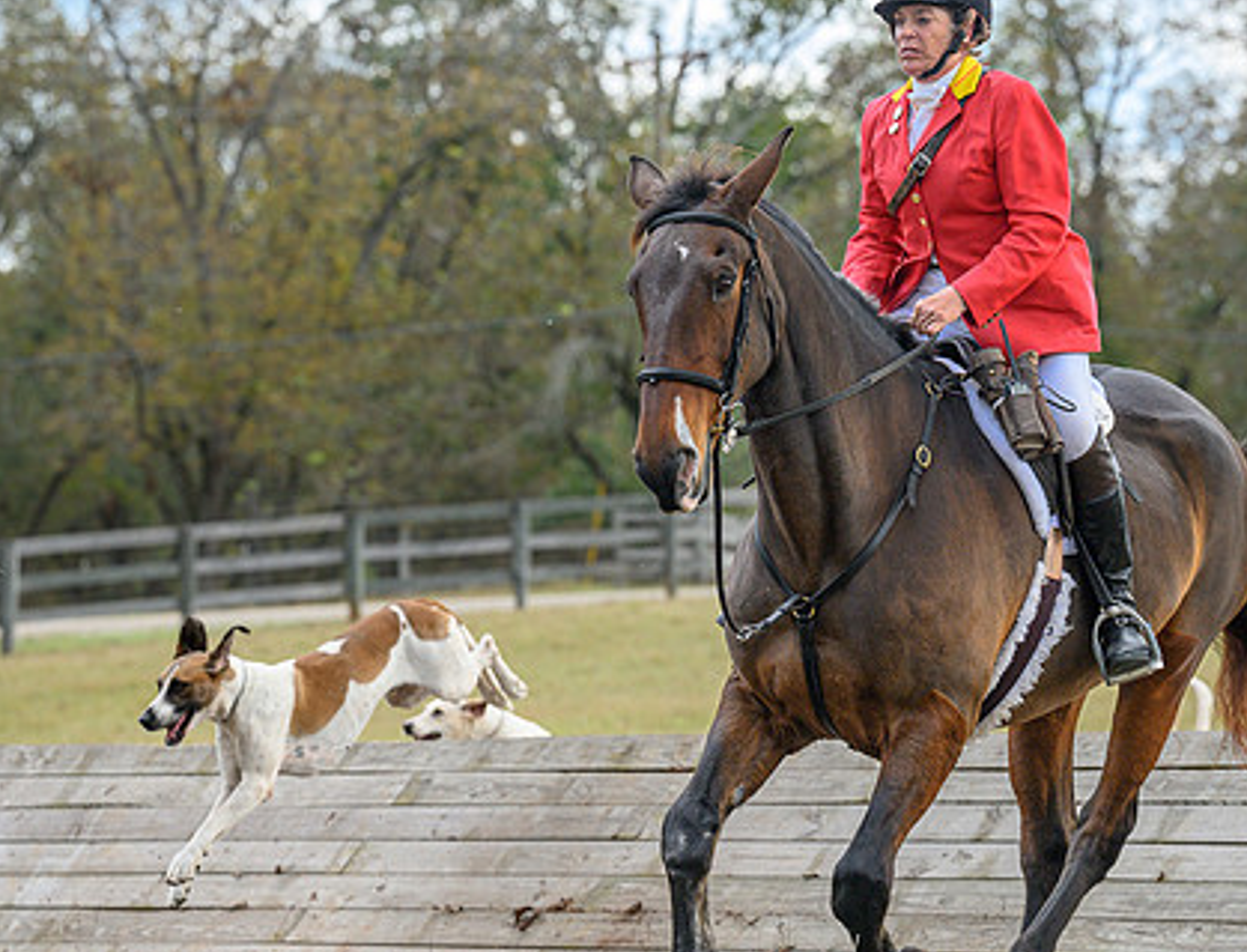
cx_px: 652
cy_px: 464
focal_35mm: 156
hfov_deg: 12.6
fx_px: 5655
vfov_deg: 9.6
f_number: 3.5
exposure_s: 1/1000
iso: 640
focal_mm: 102
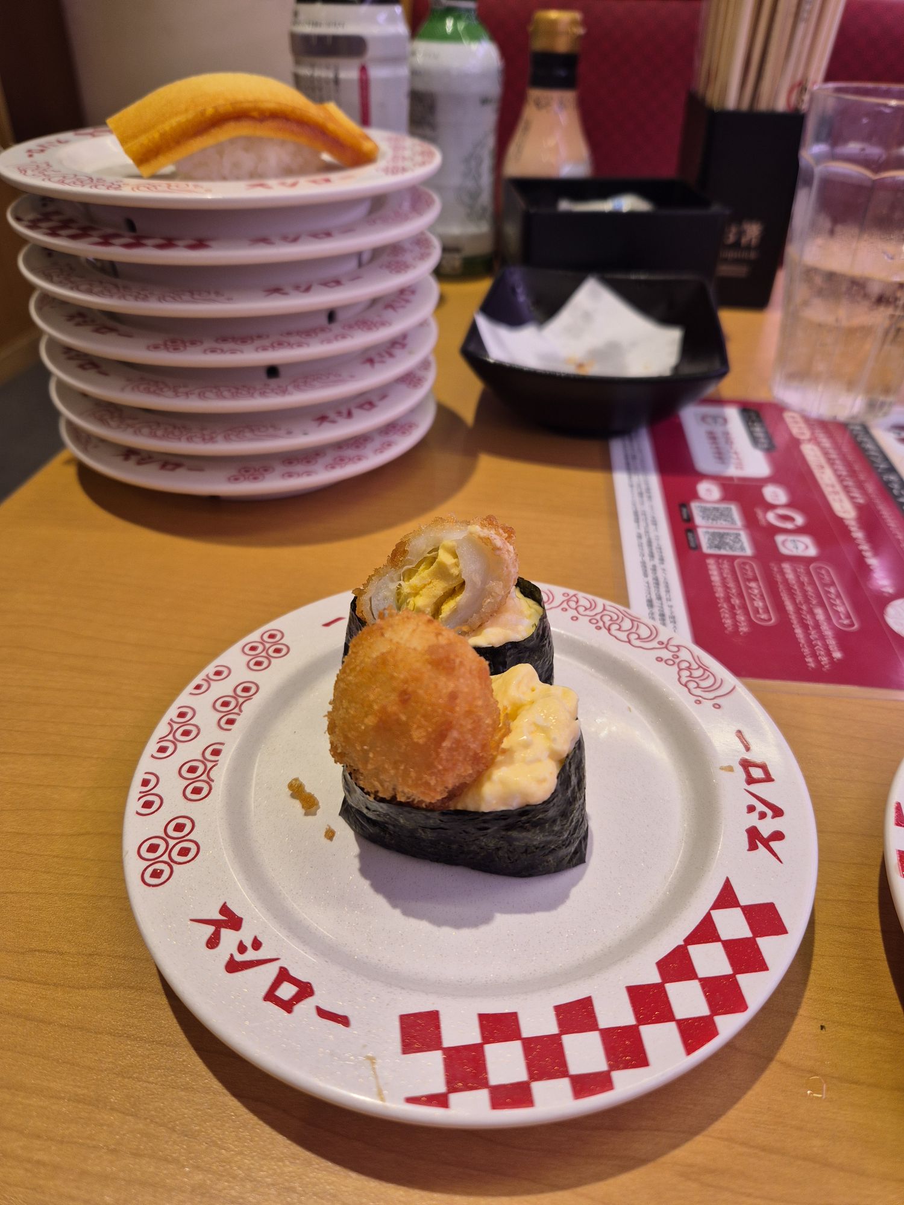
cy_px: 602
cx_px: 452
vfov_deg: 73.9
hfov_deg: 58.9
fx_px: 801
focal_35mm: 23
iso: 40
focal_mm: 5.4
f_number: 1.8
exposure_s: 1/100
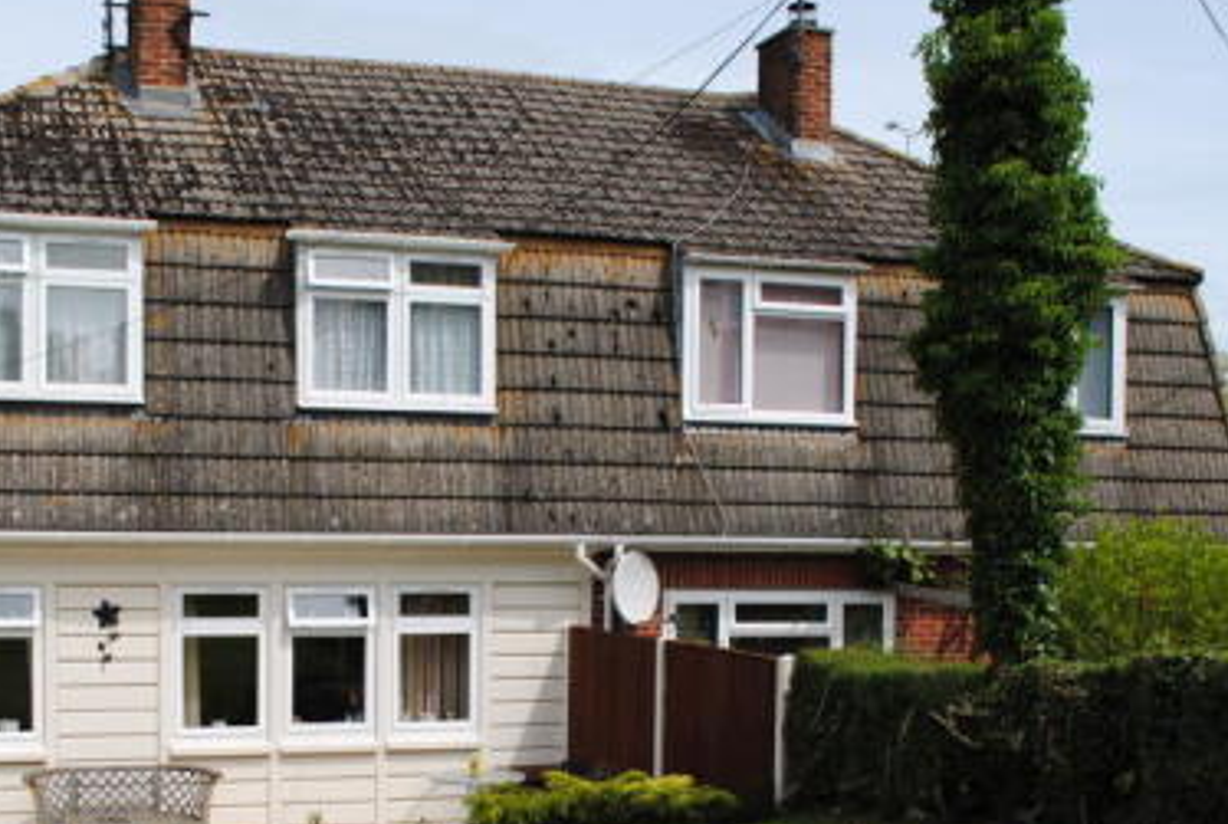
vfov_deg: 28.2
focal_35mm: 47
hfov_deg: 41.0
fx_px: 1606
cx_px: 360
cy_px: 645
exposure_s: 1/250
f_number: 8
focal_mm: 18
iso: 100
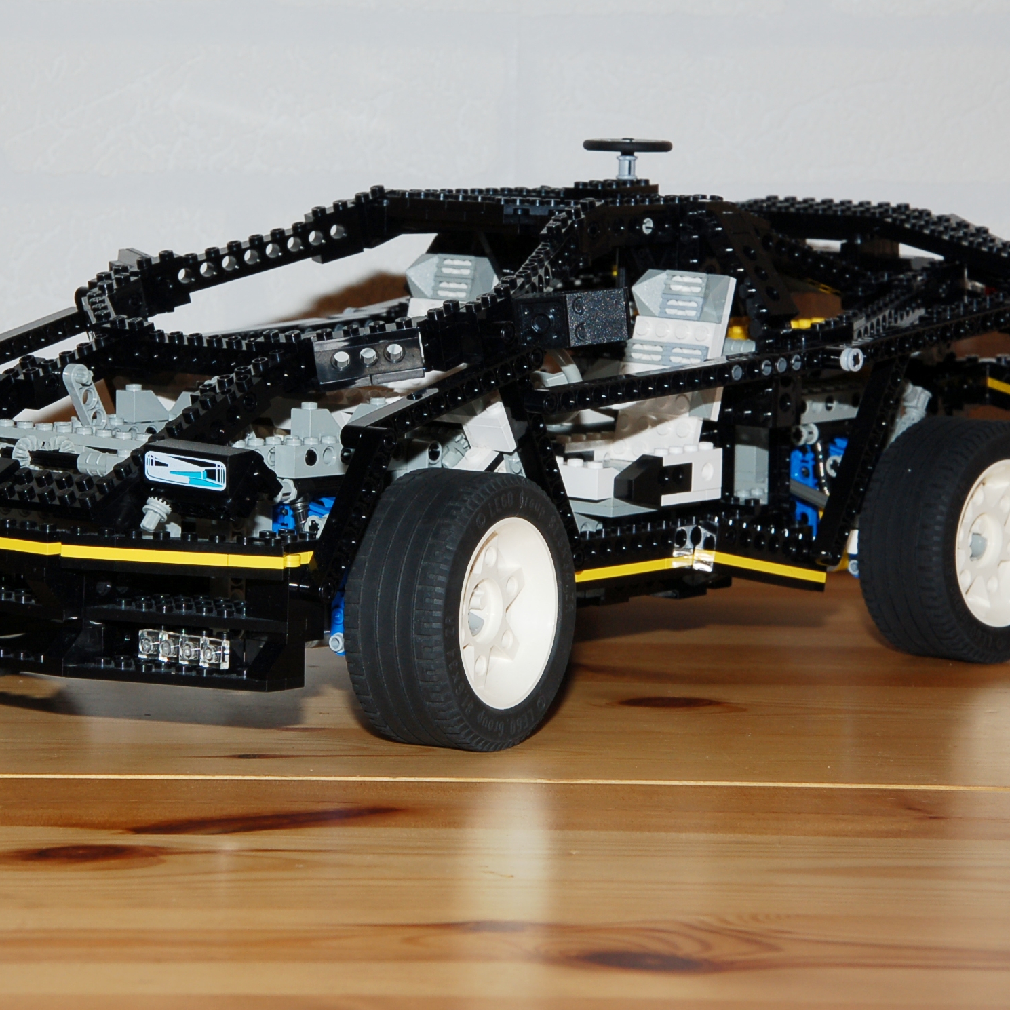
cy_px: 505
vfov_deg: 12.9
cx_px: 427
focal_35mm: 135
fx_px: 4456
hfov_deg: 12.9
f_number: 13
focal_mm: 70
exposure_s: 1/60
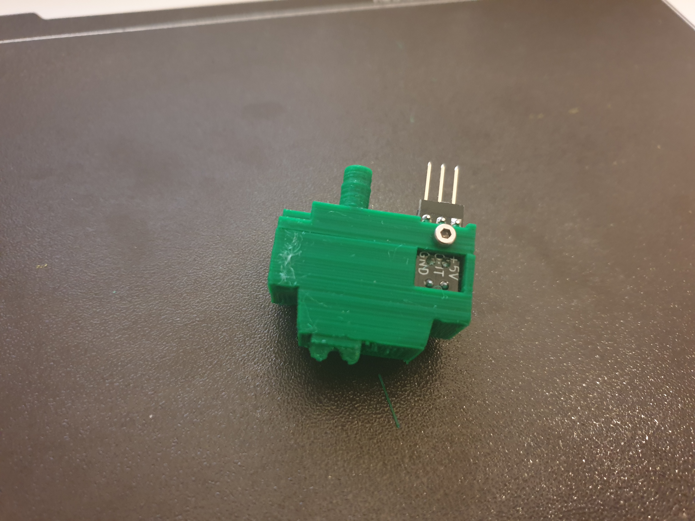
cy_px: 260
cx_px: 348
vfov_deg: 53.1
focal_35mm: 26
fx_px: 522
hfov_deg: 67.3
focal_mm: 4.3
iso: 320
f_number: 1.5
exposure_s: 1/10
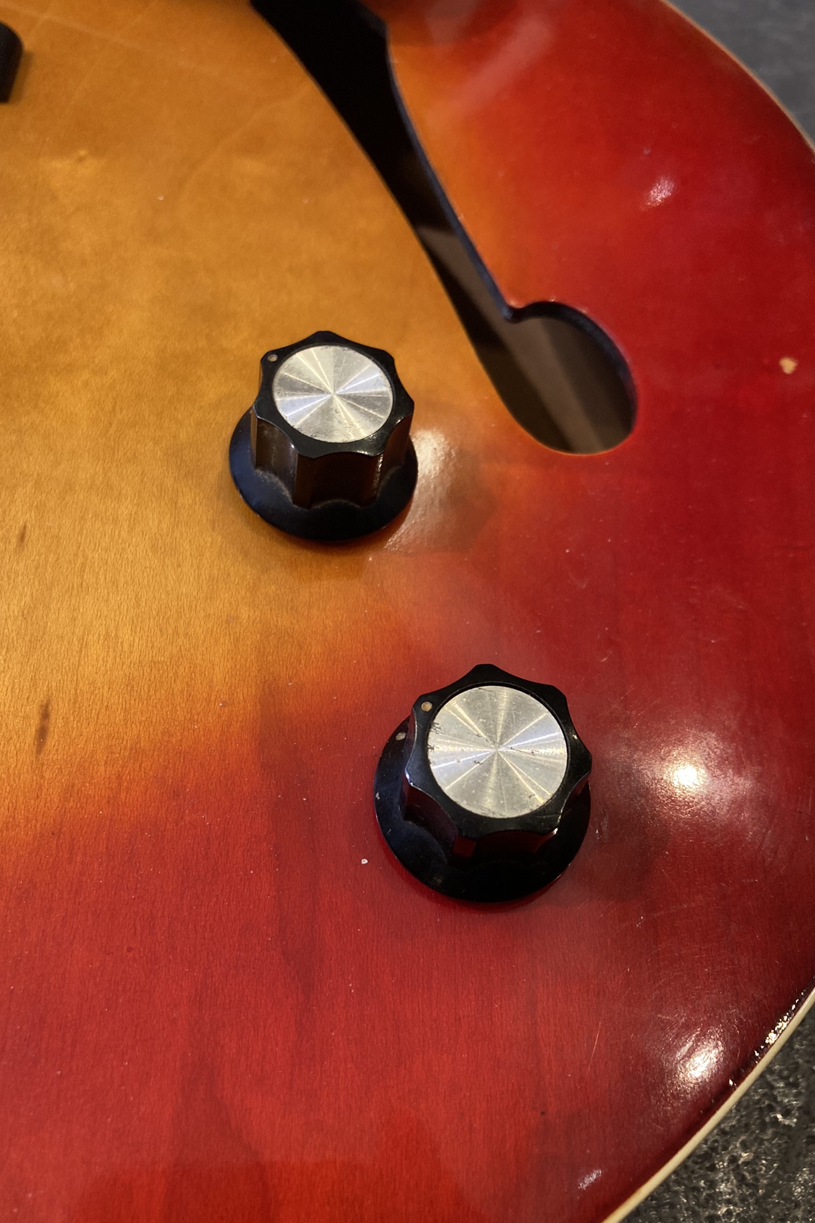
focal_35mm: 30
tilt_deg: -59.8
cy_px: 627
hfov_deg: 43.6
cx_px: 404
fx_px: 1019
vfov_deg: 61.9
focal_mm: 3.99
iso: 250
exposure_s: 1/50
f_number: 1.8
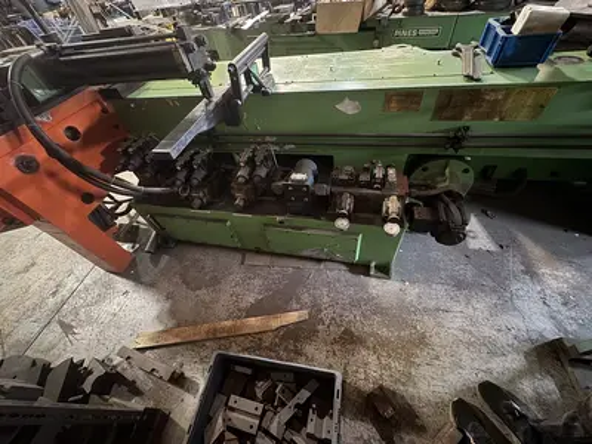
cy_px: 222
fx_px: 239
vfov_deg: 85.7
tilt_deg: -50.9
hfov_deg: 102.1
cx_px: 296
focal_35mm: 14
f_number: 2.2
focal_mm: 2.22
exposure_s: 1/12
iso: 640
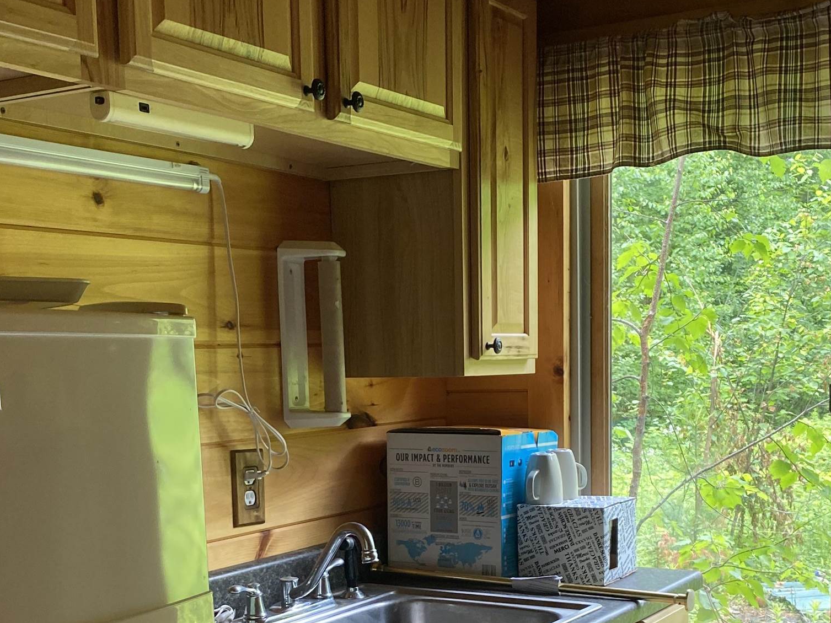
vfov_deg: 26.6
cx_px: 438
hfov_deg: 36.2
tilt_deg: -8.6
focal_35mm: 53
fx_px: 1272
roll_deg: +1.1
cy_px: 558
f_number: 1.8
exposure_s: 1/121
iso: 100
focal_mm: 4.25
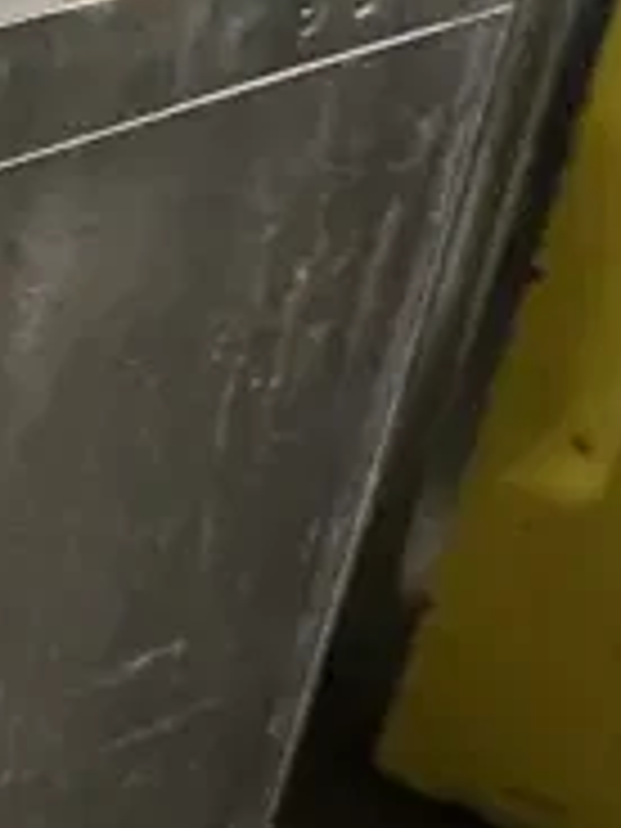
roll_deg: +1.4
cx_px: -544
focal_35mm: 106
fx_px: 2535
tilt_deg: -32.3
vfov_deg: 18.3
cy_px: 691
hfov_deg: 12.6
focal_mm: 6.86
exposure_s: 1/46
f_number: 1.78
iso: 1000
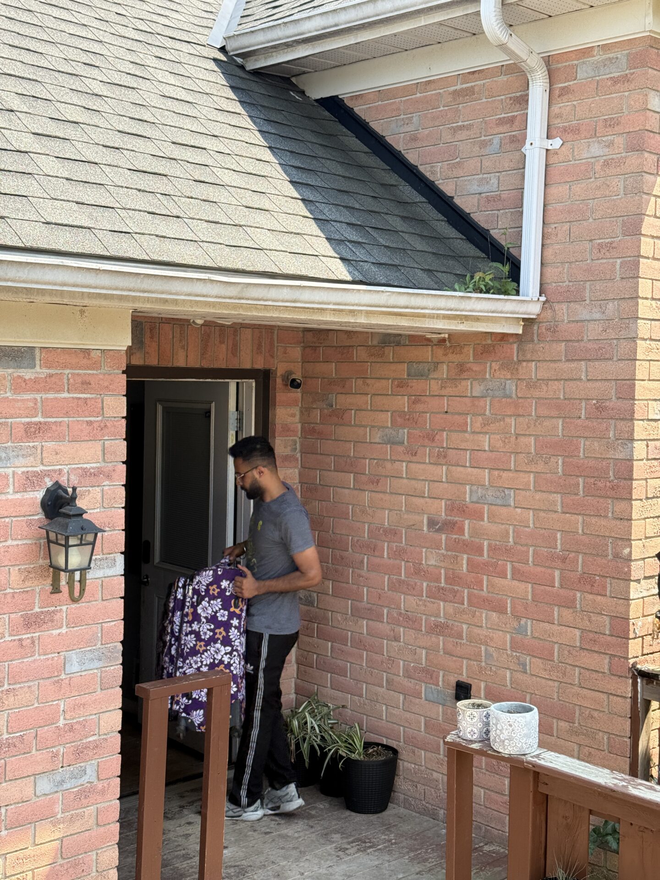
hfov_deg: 30.3
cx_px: 330
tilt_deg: -0.3
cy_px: 440
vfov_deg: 39.7
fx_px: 1220
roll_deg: -1.3
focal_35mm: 48
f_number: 1.78
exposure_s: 1/794
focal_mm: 6.76
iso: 80
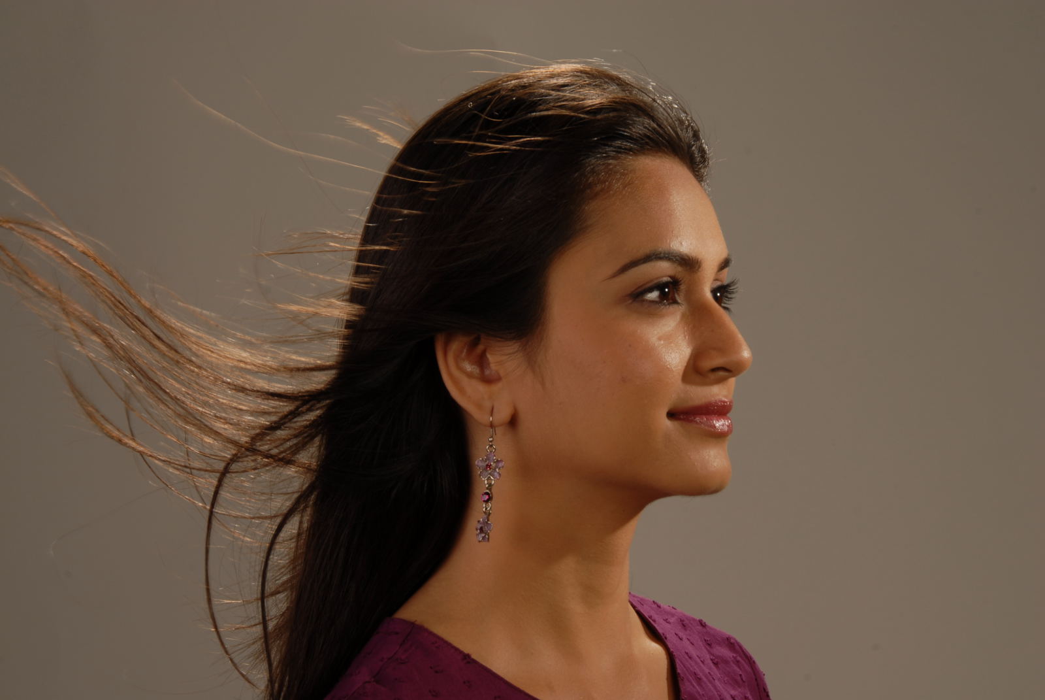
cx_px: 522
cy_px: 350
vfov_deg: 11.2
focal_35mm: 123
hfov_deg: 16.6
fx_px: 3575
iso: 100
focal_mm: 82
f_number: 18
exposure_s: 1/160
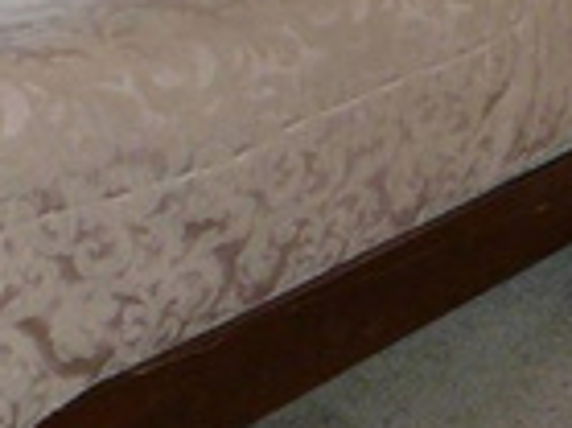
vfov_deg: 10.7
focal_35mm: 129
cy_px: -374
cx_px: 313
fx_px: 2130
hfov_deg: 15.3
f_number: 2.8
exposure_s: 1/30
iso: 160
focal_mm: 4.6
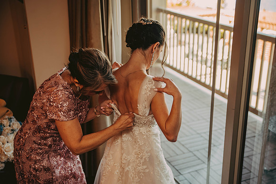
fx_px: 353
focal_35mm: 46
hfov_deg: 42.7
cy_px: 92
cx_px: 138
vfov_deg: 29.3
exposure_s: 1/125
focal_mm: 46
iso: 400
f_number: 2.8
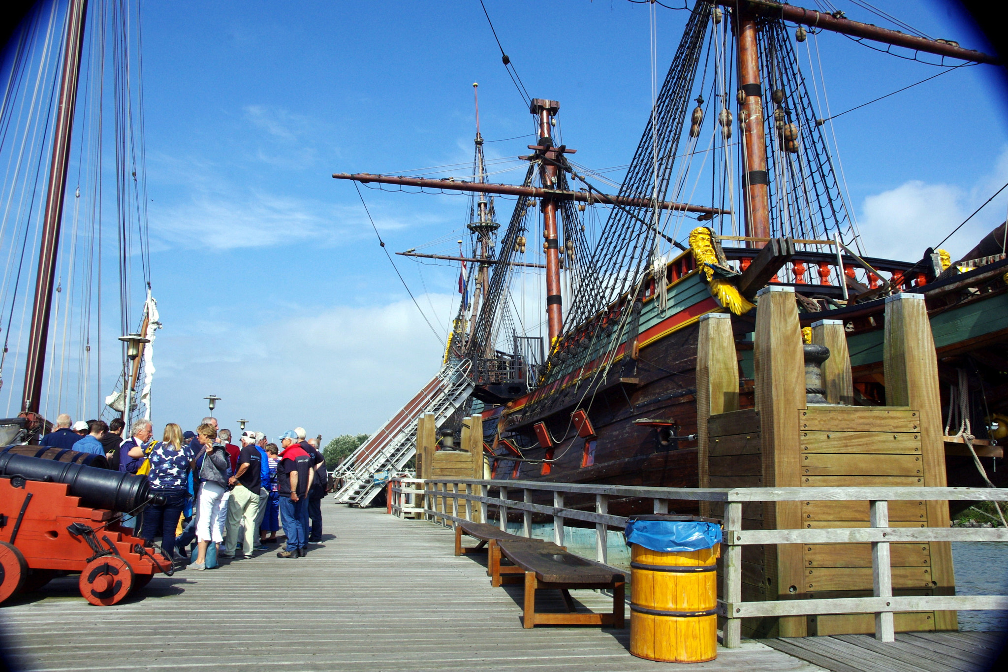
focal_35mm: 27
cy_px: 336
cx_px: 504
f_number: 11
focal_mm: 18
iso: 400
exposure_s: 1/500
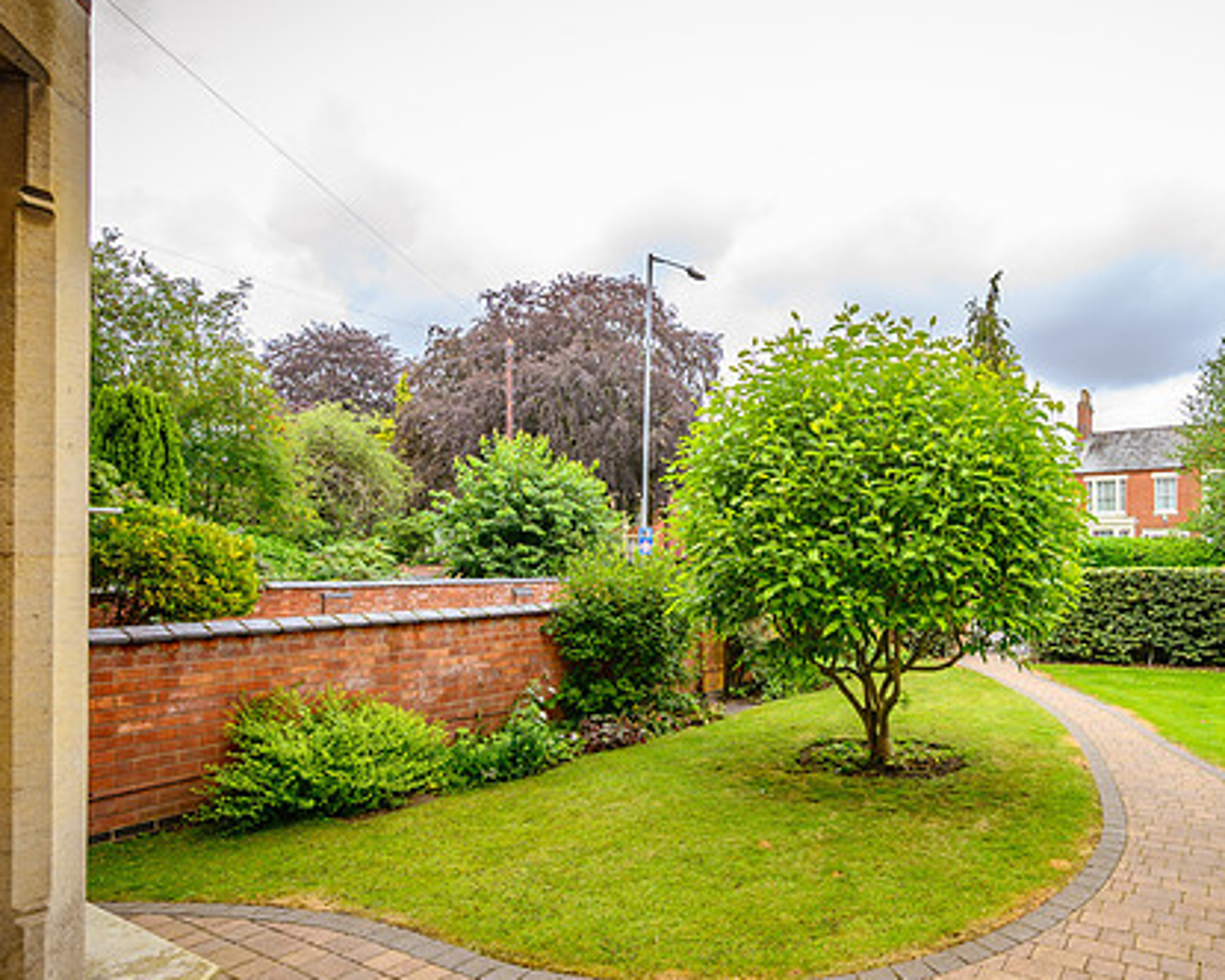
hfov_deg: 74.5
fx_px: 761
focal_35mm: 21
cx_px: 844
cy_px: 553
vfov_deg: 65.3
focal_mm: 16
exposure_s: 1/60
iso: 100
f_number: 8
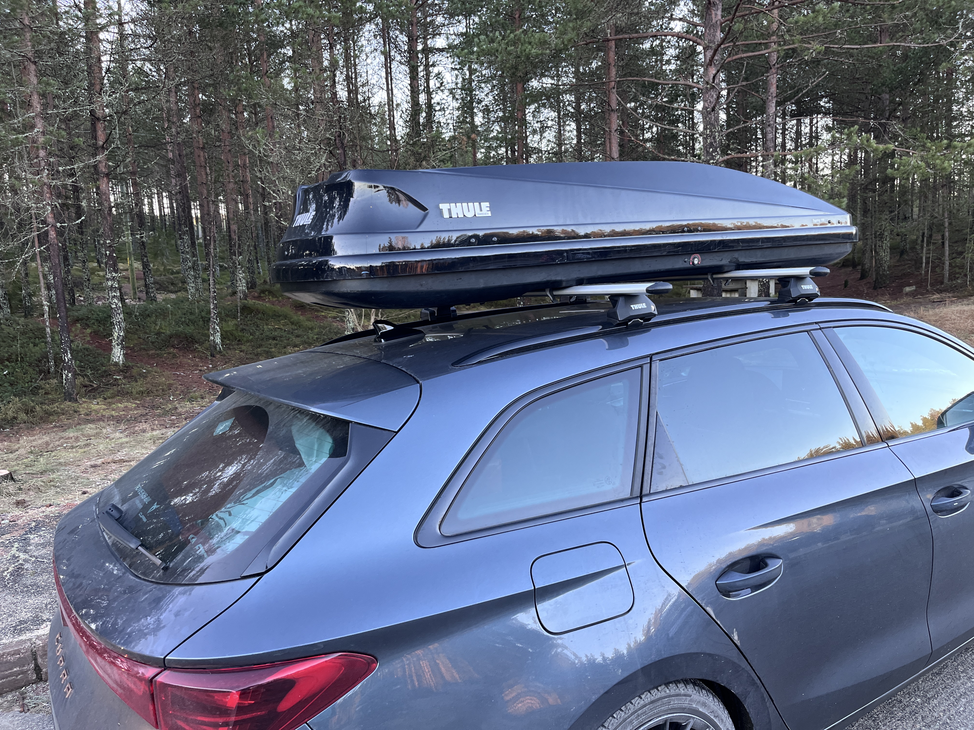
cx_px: 487
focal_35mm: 26
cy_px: 365
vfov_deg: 53.1
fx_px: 732
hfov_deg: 67.3
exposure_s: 1/121
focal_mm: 5.1
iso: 125
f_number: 1.6
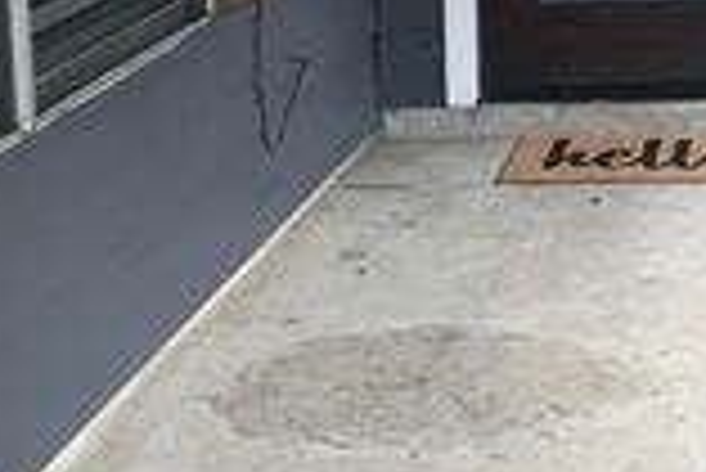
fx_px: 1884
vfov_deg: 13.5
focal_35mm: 96
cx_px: 1016
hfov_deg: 19.0
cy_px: -209
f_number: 2.2
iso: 40
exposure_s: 1/15
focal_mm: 4.15
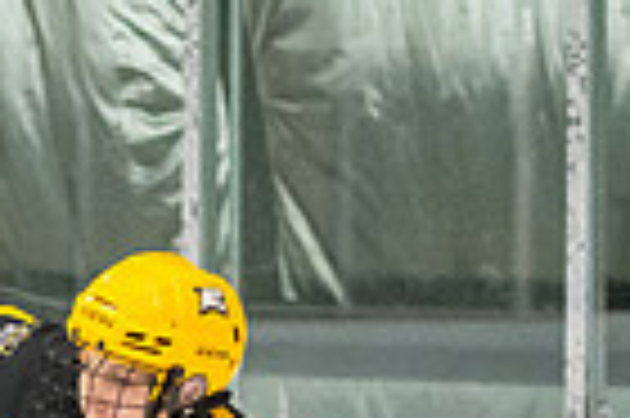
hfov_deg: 4.2
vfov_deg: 2.8
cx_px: -20
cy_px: 870
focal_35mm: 485
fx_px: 8478
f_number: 2.8
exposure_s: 1/800
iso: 4000
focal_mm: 80
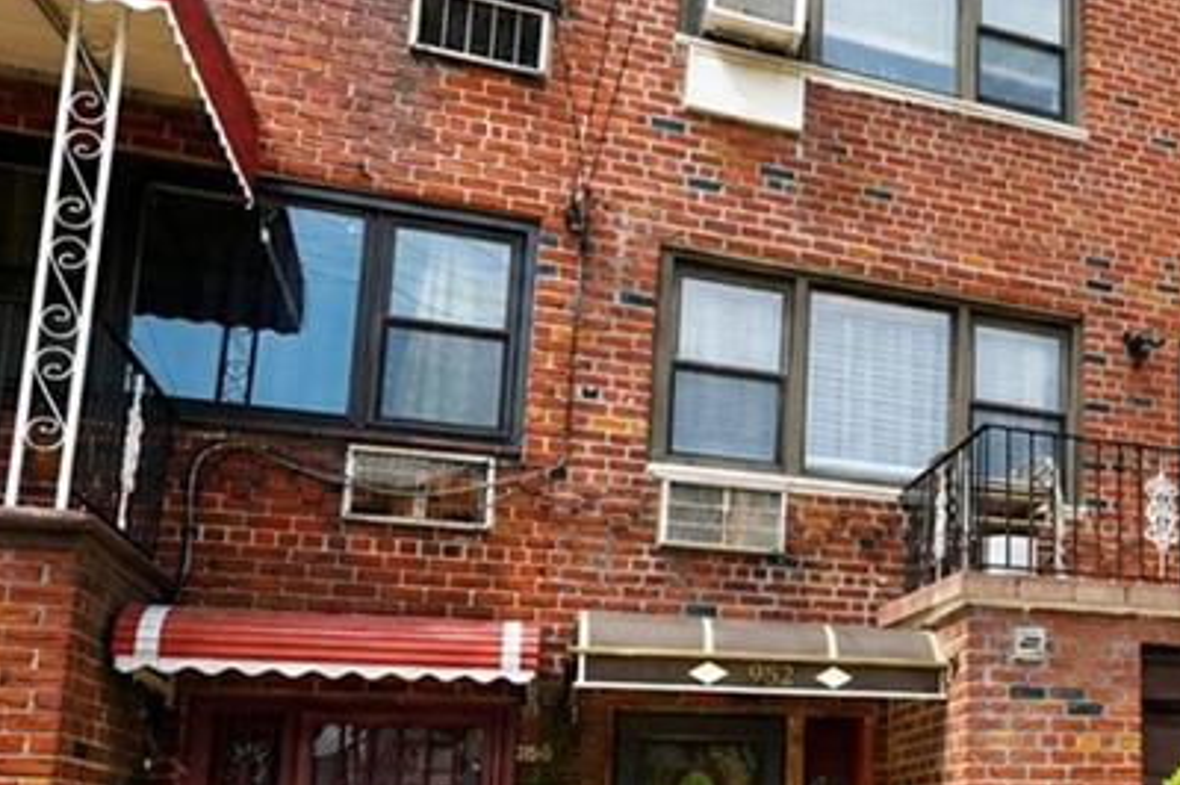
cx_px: 1171
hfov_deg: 40.6
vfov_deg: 31.0
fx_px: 1385
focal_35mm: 42
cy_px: 602
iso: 100
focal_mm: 16.5
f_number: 8
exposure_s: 1/125
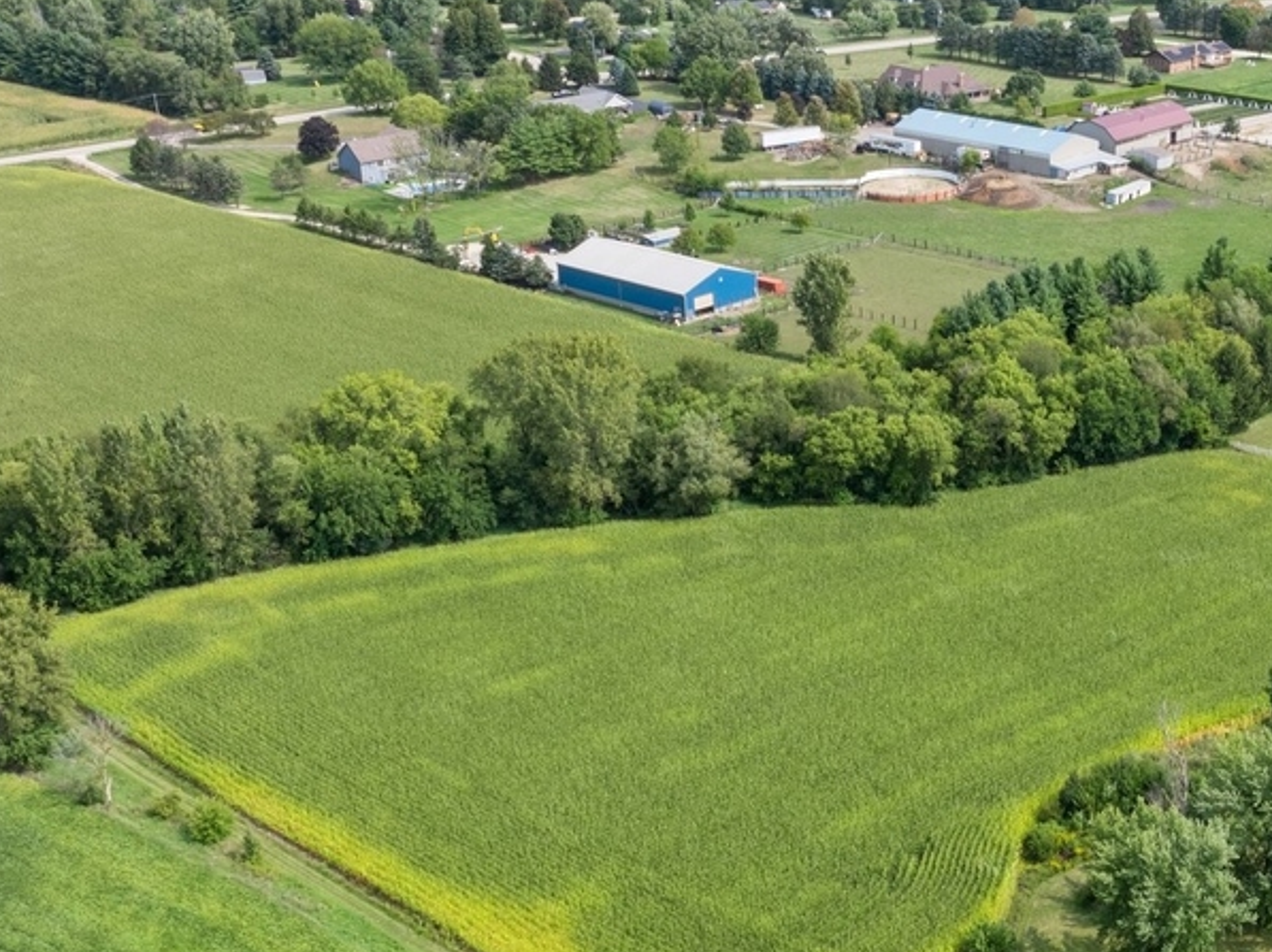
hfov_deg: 32.1
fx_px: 2130
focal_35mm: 58
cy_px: 716
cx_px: 1064
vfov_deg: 24.9
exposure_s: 1/100
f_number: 11
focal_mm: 12.29
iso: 100
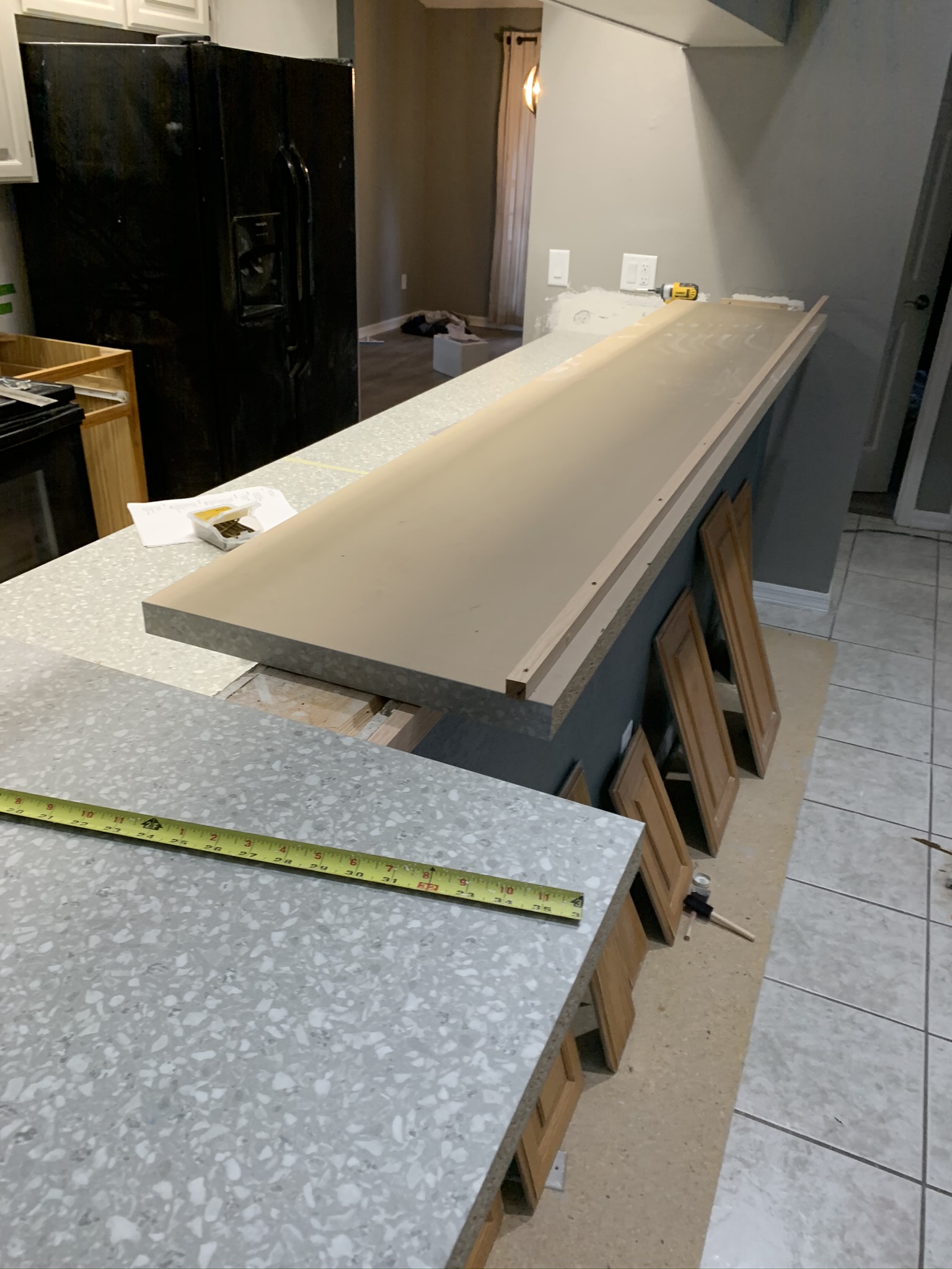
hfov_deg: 53.1
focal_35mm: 26
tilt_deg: -26.2
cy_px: 634
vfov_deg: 67.3
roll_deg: -2.5
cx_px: 476
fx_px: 953
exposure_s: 1/60
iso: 200
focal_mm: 4.25
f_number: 1.8
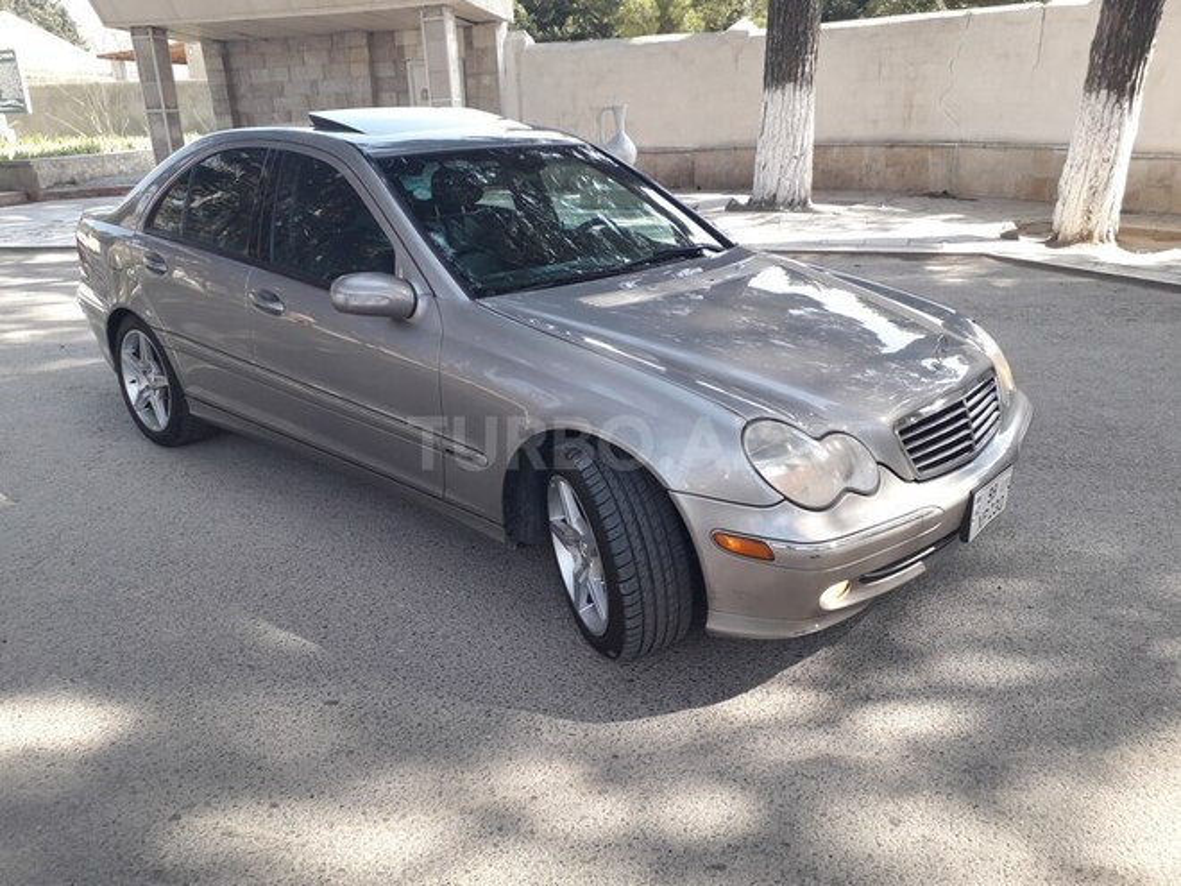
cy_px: 443
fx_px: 921
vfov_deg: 51.4
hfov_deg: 65.3
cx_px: 590
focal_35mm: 27
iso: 40
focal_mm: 3.6
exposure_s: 1/188
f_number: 1.9
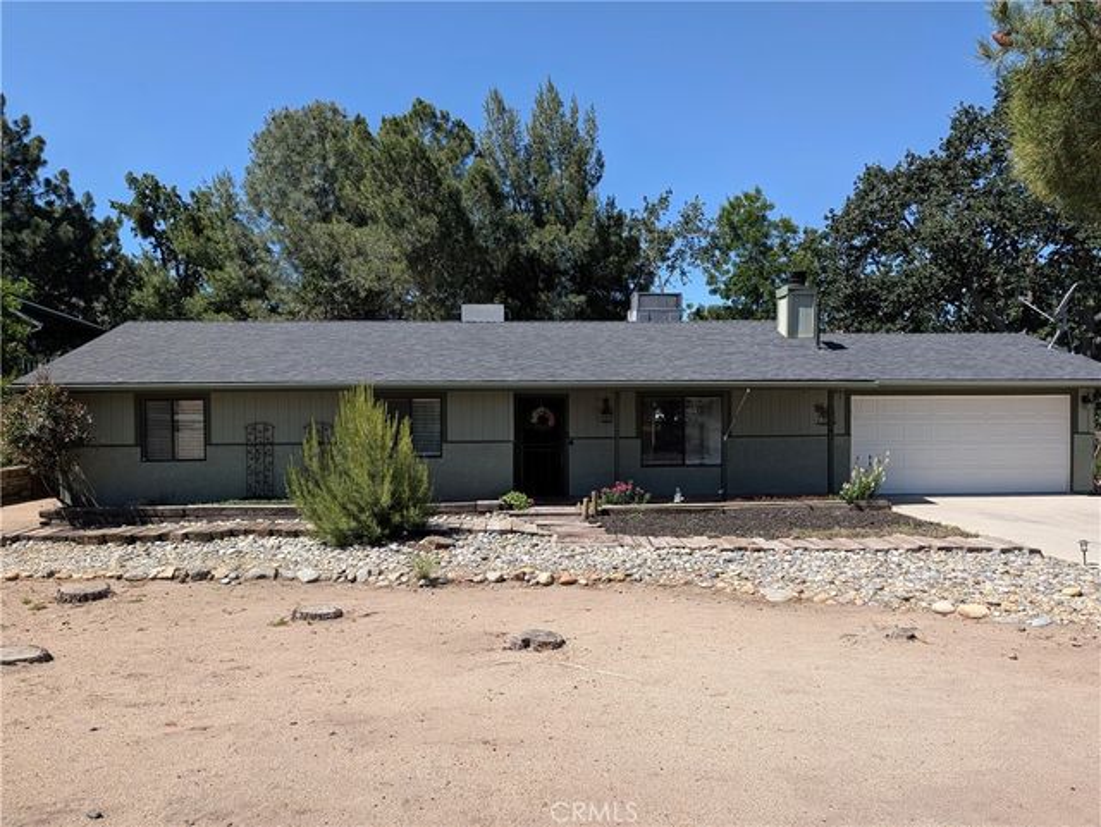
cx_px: 550
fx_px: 764
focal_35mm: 24
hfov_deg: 71.6
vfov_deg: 56.9
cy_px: 414
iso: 19
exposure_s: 1/686
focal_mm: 6.9
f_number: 1.68
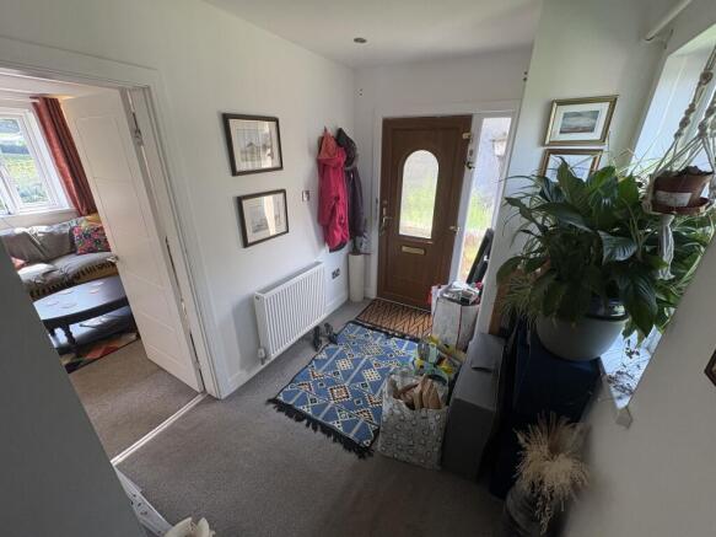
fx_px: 290
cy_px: 268
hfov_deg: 102.1
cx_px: 358
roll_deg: +0.7
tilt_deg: -21.7
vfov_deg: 85.7
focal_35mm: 14
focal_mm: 2.22
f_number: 2.2
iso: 100
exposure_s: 1/100
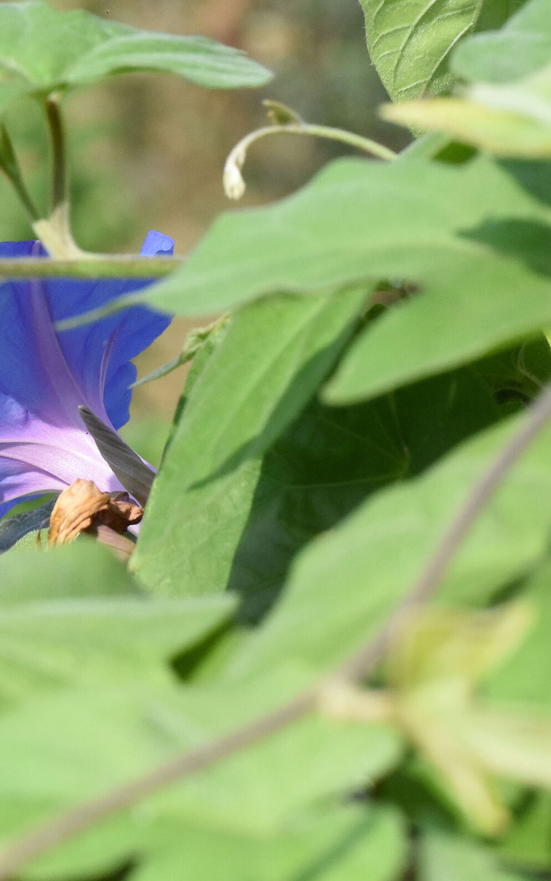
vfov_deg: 10.7
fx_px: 4702
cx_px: 49
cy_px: 442
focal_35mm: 196
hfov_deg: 6.7
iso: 4000
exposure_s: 1/8000
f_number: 8
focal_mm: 85
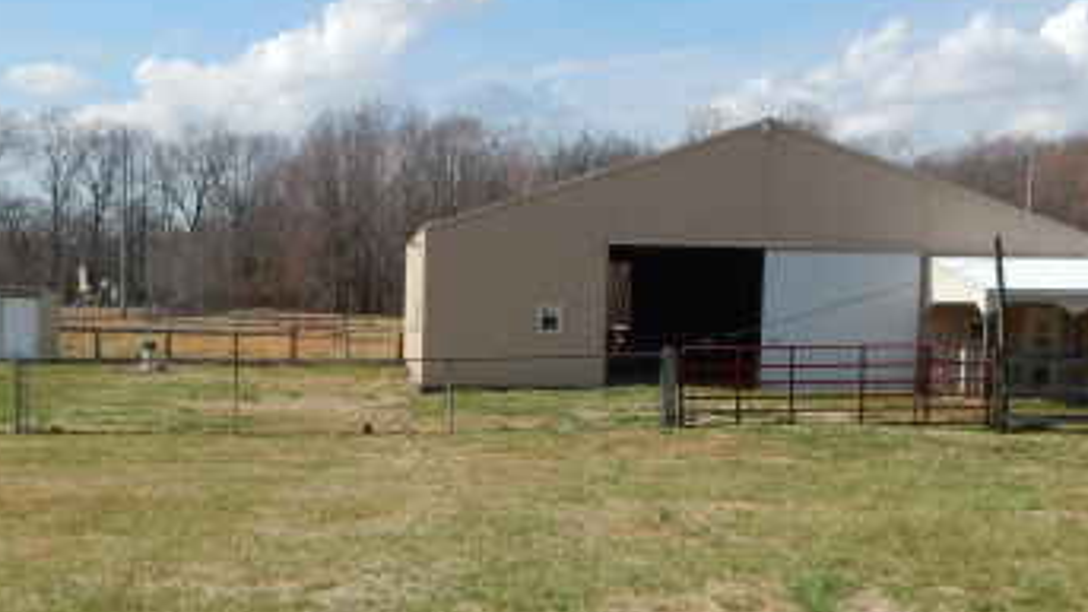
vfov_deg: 22.5
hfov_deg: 38.9
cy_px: 415
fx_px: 1529
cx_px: 398
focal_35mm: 53
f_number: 3.7
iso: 125
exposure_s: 1/1600
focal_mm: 4.5
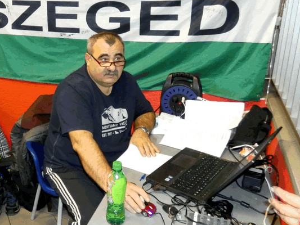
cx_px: 76
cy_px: 93
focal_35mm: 36
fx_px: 312
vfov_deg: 39.5
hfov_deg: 49.4
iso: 800
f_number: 2.8
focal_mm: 3.6
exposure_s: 1/60
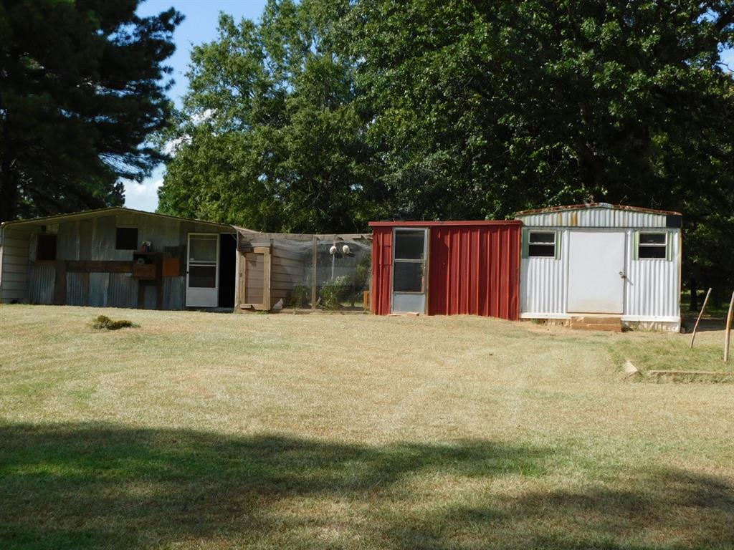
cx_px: 367
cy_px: 275
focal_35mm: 45
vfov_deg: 32.2
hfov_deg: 42.1
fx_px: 954
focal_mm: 8
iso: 125
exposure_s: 1/800
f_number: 3.7
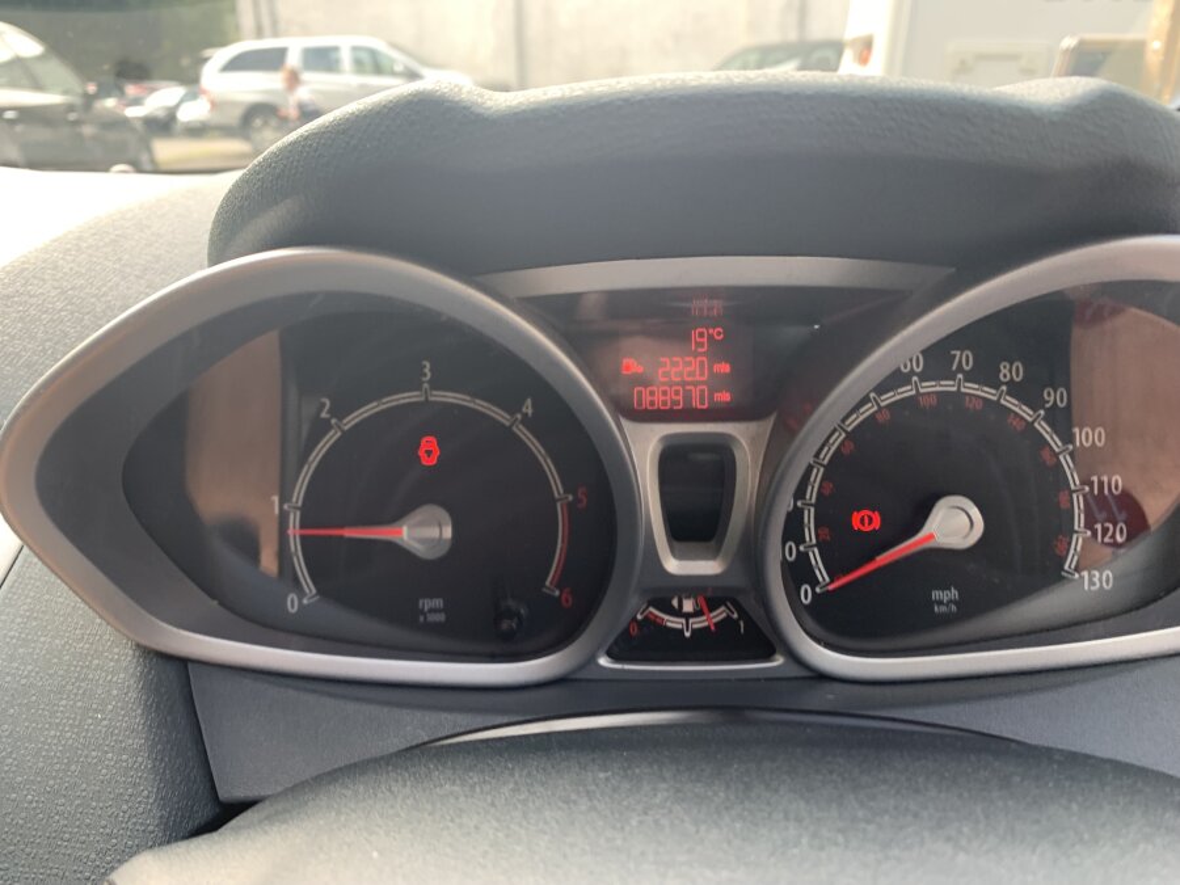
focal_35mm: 26
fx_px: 886
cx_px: 590
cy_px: 442
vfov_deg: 53.1
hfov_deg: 67.3
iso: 64
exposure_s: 1/121
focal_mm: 4.25
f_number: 1.8
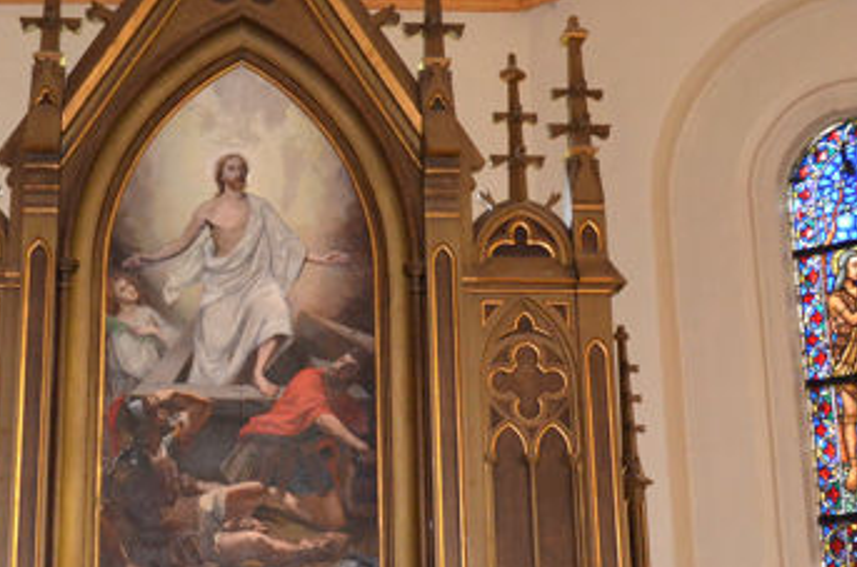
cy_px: 260
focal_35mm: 63
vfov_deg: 21.5
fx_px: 1496
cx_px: 220
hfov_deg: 31.4
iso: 2200
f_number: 3.5
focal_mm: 18
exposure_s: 1/60
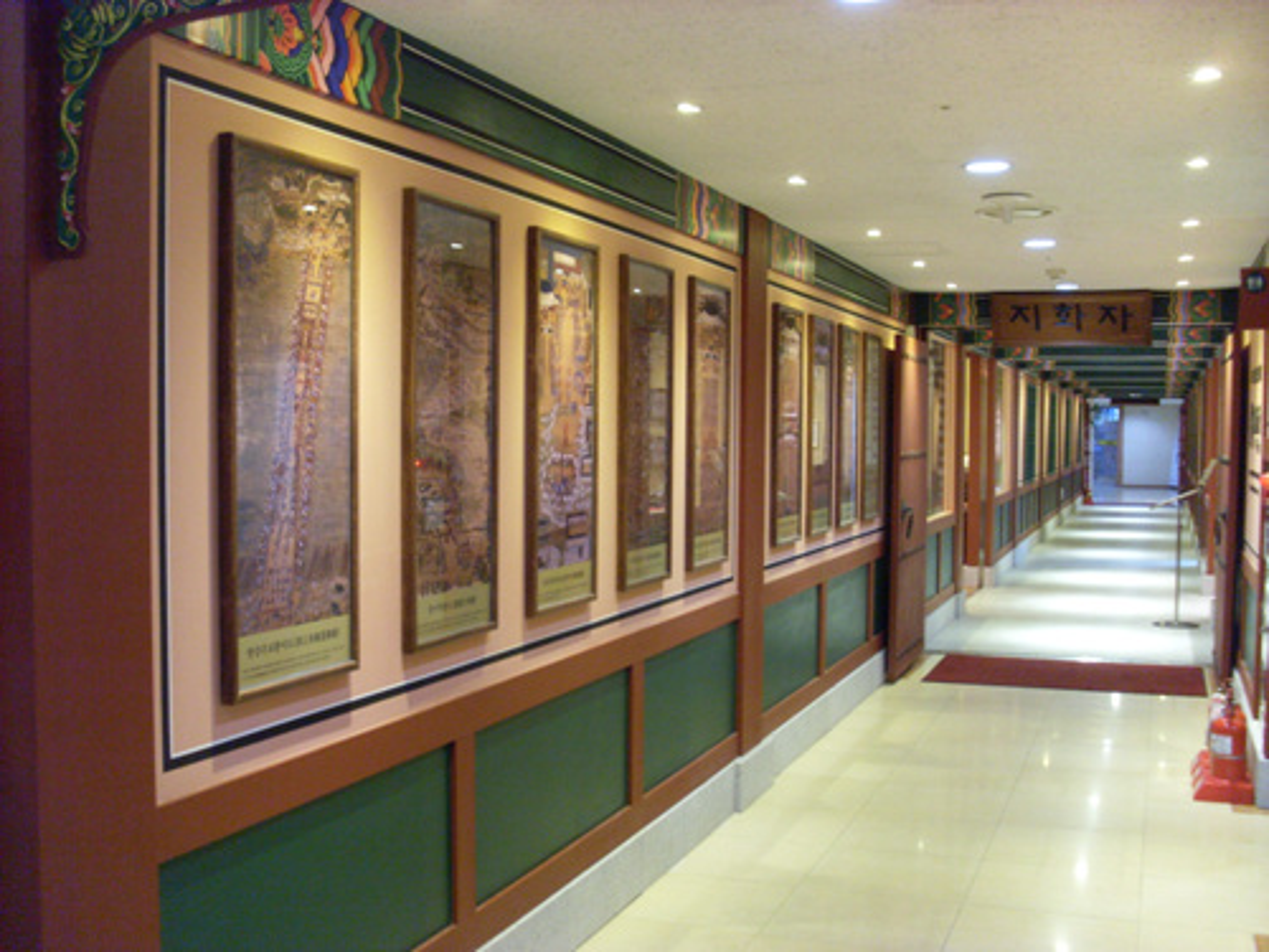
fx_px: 1393
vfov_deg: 37.7
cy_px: 476
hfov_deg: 49.0
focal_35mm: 38
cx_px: 634
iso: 200
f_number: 3
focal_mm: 6.3
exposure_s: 1/8
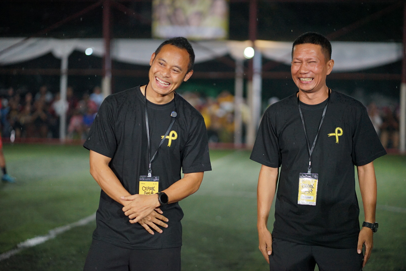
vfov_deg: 16.1
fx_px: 959
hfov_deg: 23.9
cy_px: 136
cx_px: 203
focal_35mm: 85
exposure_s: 1/1000
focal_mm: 85
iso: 1600
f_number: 1.8
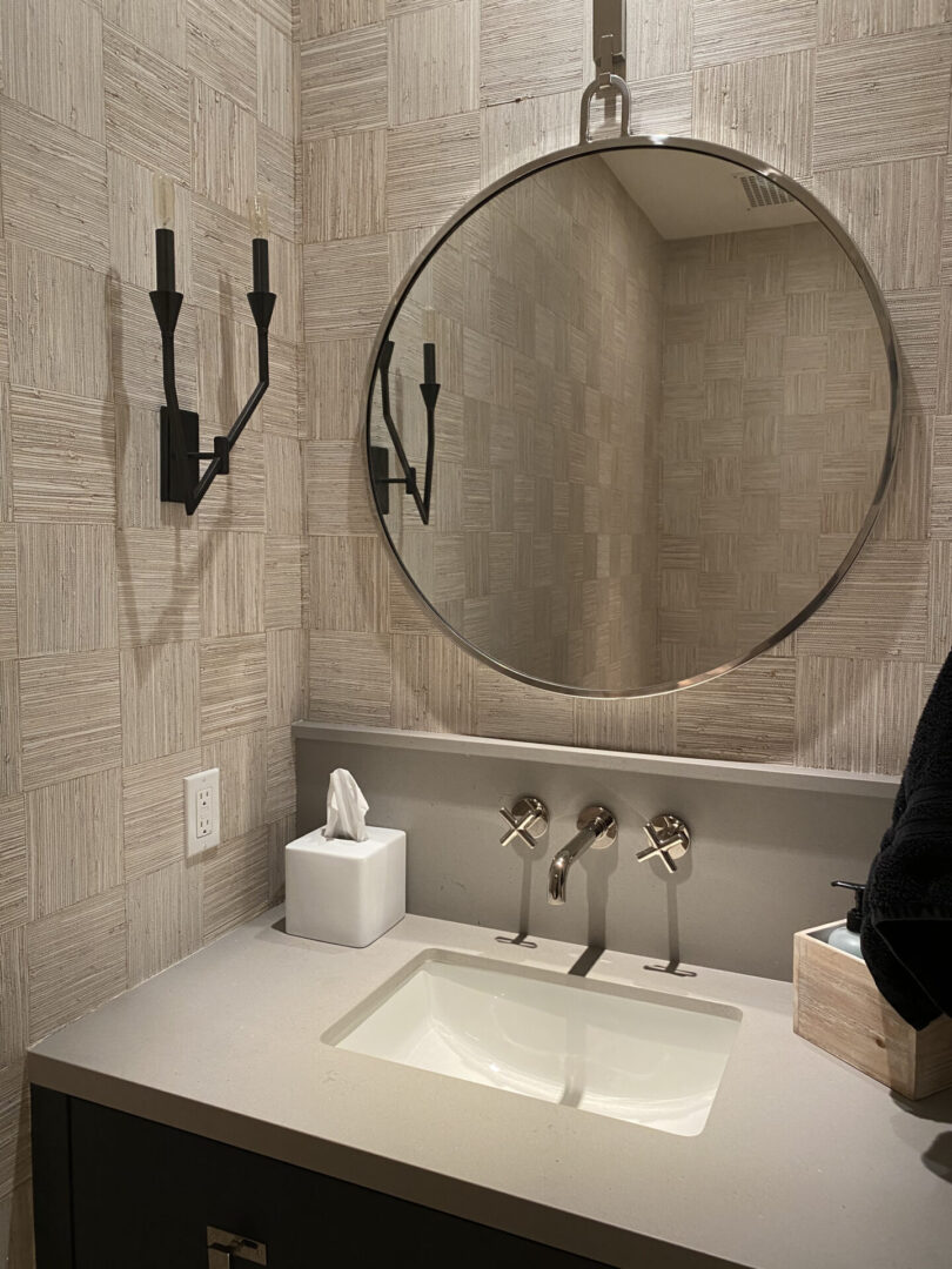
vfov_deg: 67.3
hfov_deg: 53.1
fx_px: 953
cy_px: 634
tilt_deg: -5.0
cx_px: 476
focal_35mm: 26
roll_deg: -0.6
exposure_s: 1/60
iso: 250
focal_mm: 4.25
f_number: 1.8
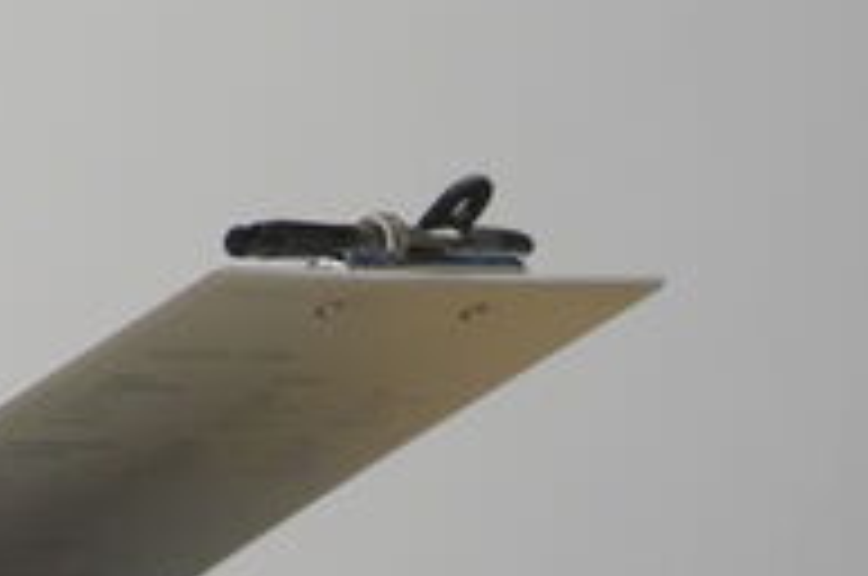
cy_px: -587
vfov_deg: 2.1
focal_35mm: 654
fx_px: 15744
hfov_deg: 3.1
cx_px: -526
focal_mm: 105
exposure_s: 1/200
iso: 800
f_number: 4
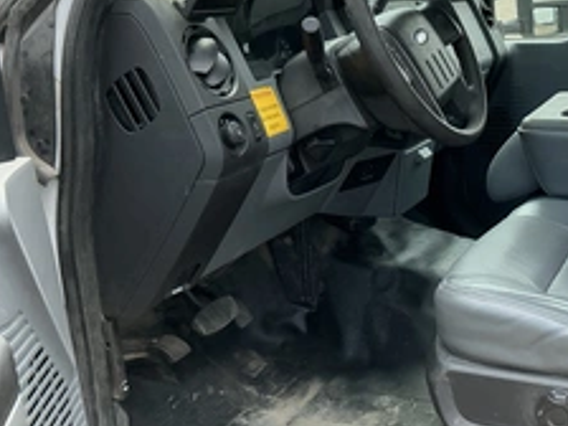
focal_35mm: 50
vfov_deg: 28.8
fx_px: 820
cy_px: 117
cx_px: 500
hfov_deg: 36.1
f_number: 1.8
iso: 25
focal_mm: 3
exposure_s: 1/406
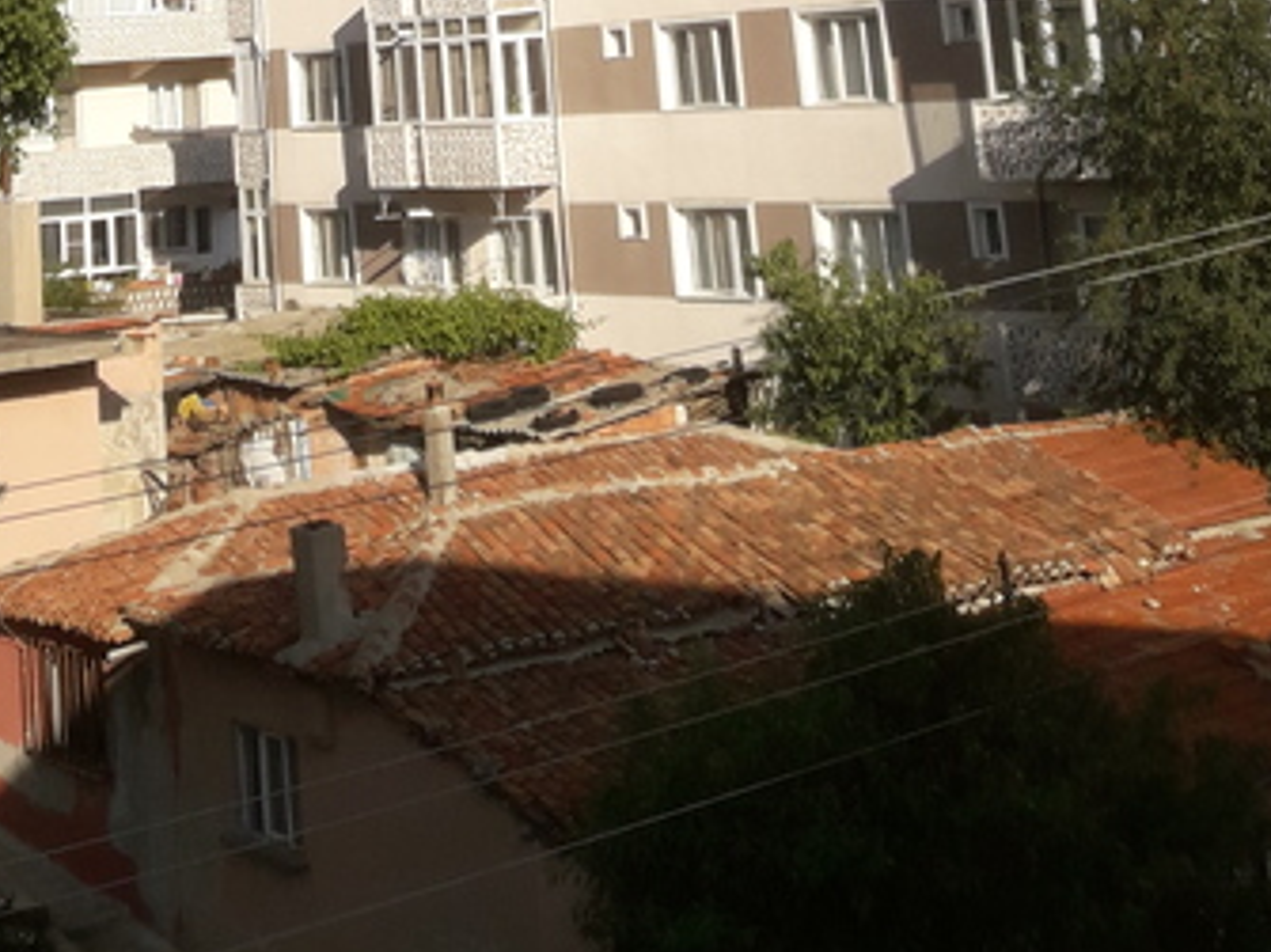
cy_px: -512
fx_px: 2826
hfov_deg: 25.0
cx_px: 285
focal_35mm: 77
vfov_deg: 17.1
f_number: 1.9
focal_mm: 3.7
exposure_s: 1/1464
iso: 40
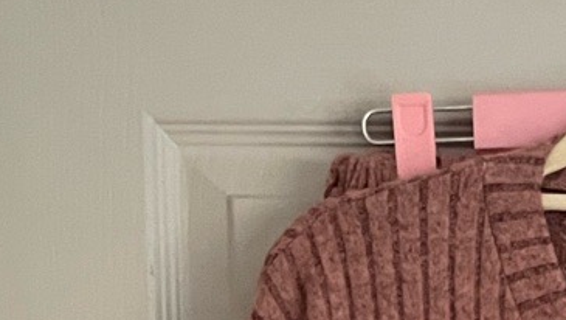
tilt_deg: -2.3
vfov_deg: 8.2
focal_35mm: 124
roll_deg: +1.0
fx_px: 1862
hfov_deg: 16.7
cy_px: 974
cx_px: 647
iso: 400
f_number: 1.6
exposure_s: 1/60
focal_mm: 4.2
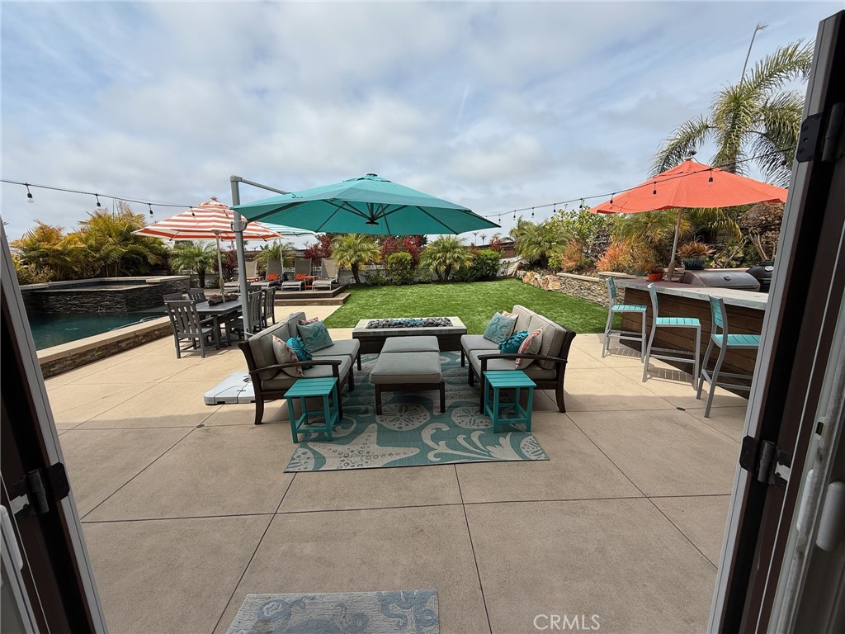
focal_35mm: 14
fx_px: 342
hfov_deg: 102.1
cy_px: 317
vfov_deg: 85.7
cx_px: 422
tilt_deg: -11.1
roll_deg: +1.0
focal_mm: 2.22
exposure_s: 1/1259
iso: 50
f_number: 2.2
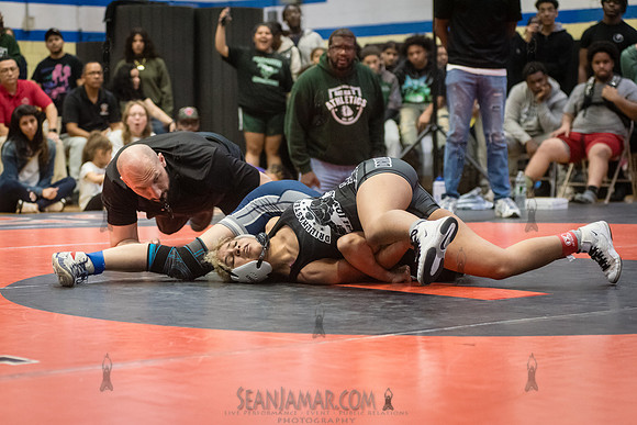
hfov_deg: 22.7
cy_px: 238
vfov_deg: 15.2
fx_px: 1589
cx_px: 280
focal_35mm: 90
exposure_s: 1/400
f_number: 3.5
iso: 8000
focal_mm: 80
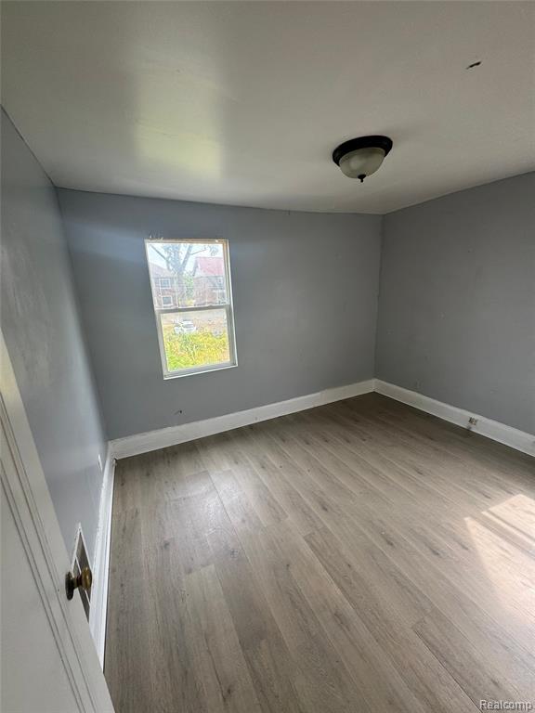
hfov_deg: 85.7
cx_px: 268
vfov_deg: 102.1
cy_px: 356
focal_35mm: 14
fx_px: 288
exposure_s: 1/99
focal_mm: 2.22
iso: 50
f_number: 2.2
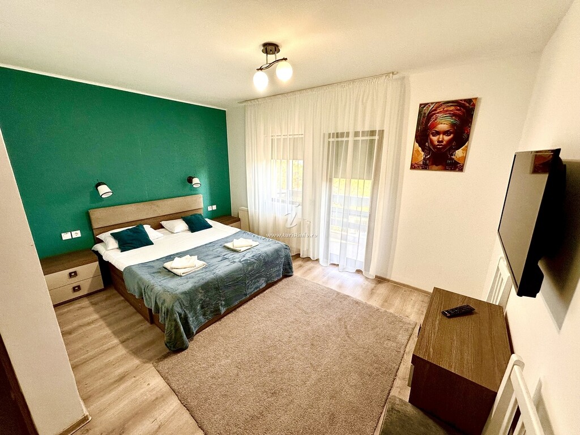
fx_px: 235
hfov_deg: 102.1
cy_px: 218
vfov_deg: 85.7
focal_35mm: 14
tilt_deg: -14.0
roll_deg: -0.3
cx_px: 290
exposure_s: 1/100
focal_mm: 2.22
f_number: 2.2
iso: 125
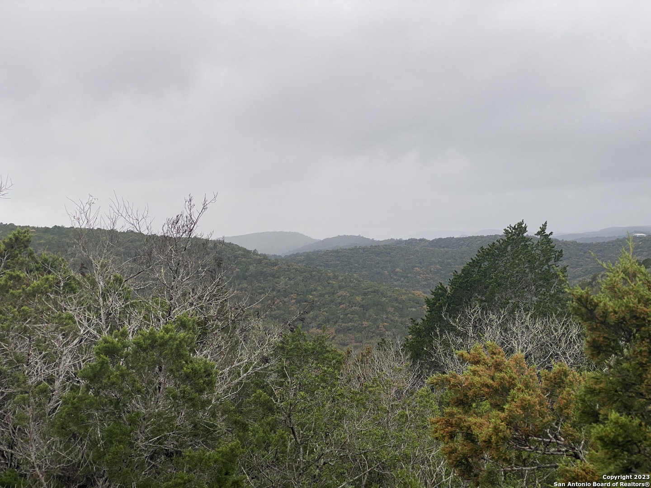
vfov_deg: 28.0
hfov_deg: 36.8
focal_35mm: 52
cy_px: 244
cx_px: 326
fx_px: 978
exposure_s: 1/258
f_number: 2
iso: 20
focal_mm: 6
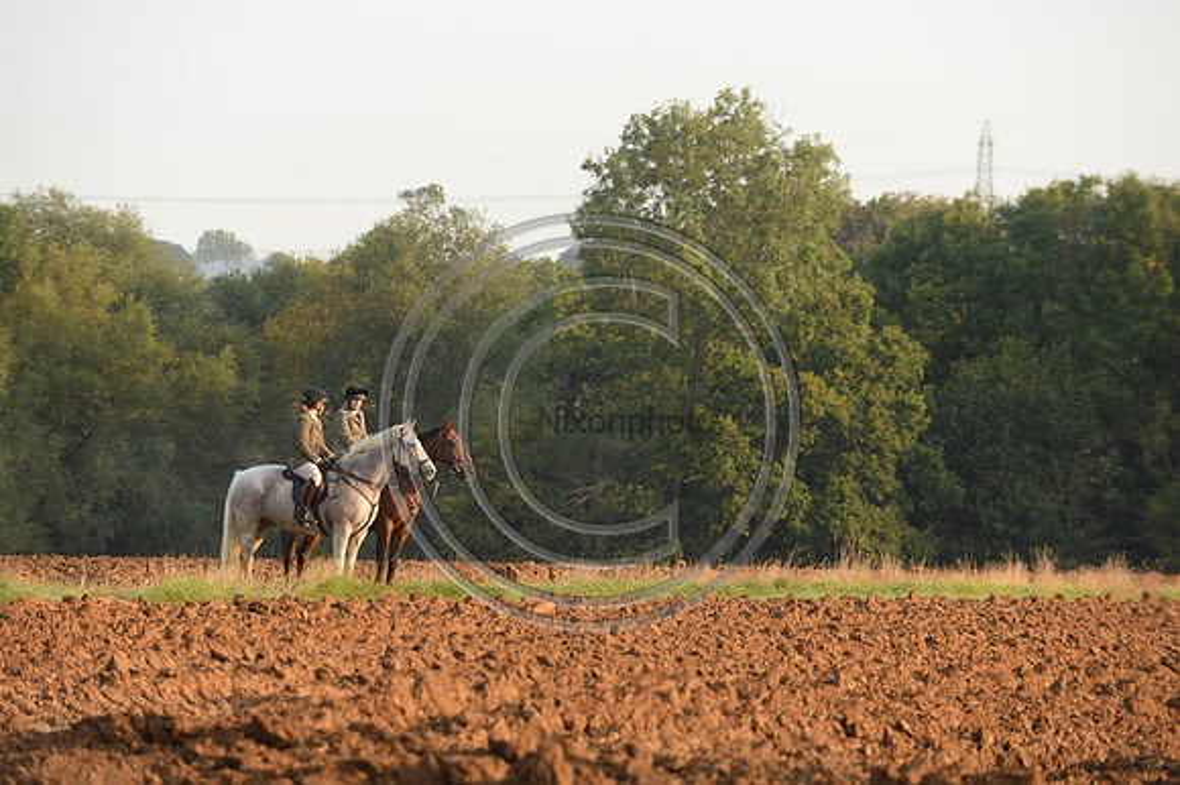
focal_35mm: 200
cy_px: 392
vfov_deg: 6.9
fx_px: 6552
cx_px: 590
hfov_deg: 10.3
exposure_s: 1/1000
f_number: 5.6
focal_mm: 200
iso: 1000
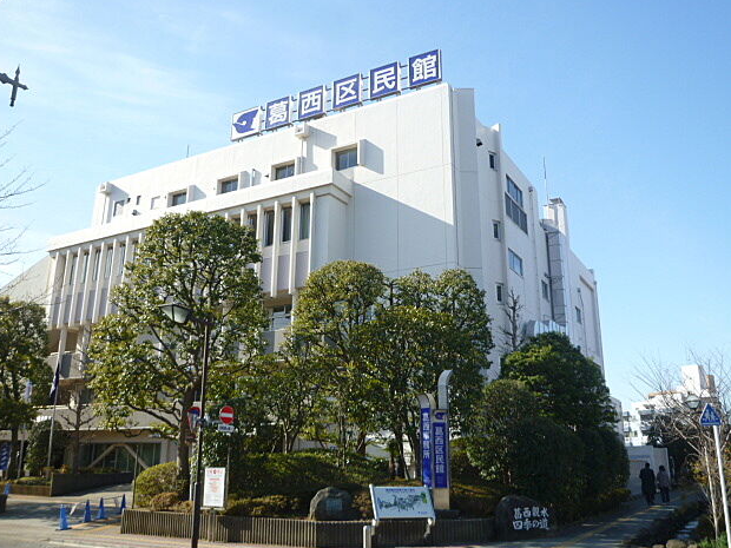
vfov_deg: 44.2
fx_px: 676
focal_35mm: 32
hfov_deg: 56.8
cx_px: 367
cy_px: 266
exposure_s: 1/320
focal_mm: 5.5
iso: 80
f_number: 4
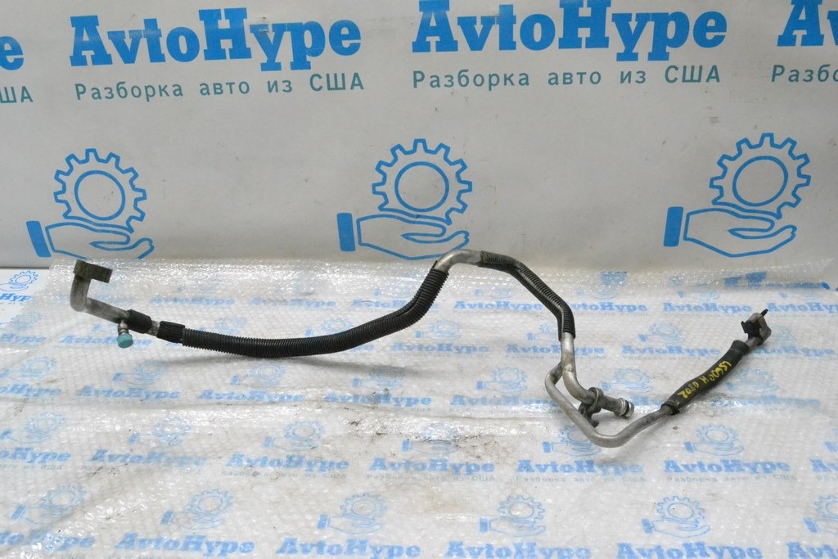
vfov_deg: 40.0
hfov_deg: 57.2
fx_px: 768
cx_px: 419
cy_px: 280
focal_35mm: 33
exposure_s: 1/160
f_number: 13
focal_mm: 22
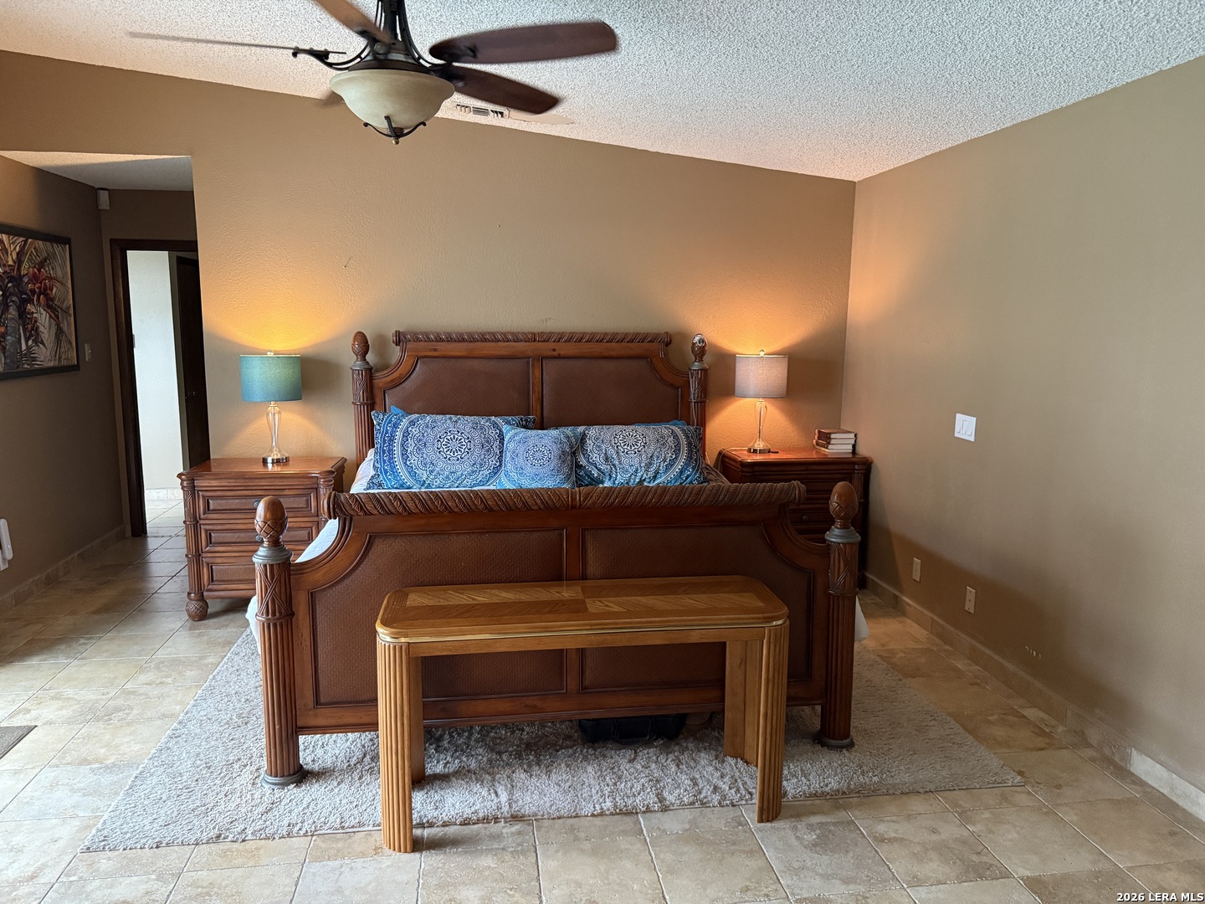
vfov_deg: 56.8
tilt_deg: -8.1
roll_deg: +0.0
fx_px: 835
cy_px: 452
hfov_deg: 71.6
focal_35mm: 24
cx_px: 602
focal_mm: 6.76
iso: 800
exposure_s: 1/60
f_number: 1.78
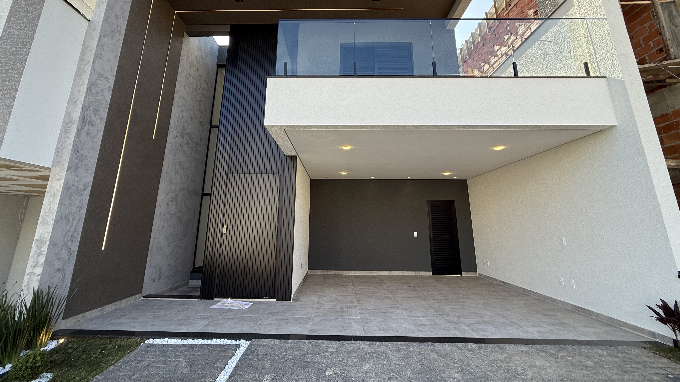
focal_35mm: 16
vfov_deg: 66.5
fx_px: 288
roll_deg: -0.8
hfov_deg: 99.4
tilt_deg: +13.4
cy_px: 155
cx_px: 332
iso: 50
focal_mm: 2.22
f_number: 2.2
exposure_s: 1/321
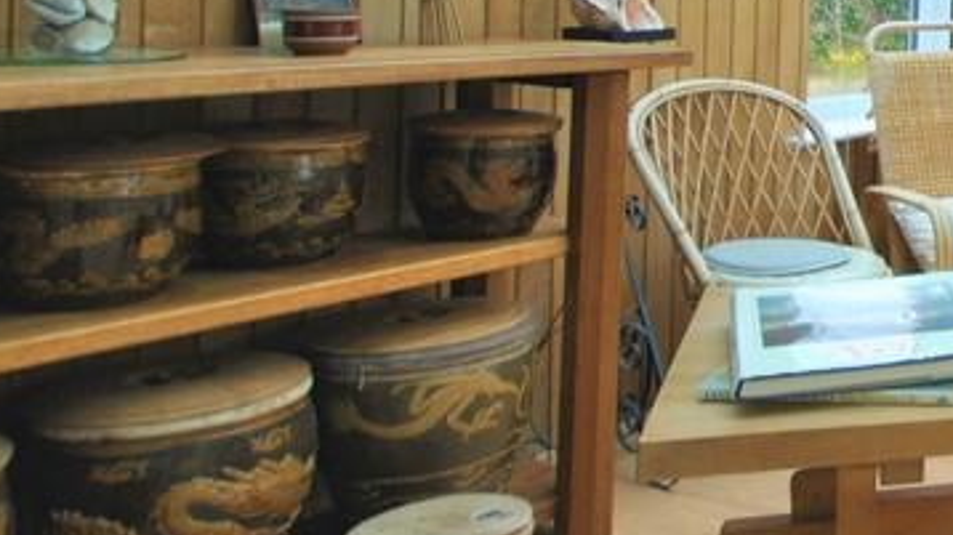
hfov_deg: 32.4
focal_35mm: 45
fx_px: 1137
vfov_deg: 25.2
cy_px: 0
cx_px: 1278
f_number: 4
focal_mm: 10
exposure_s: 1/500
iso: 200
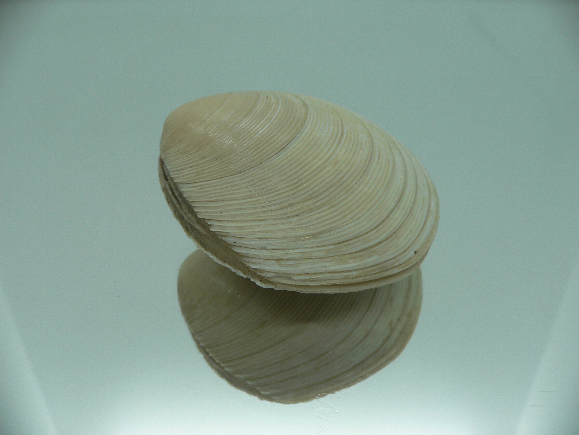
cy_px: 218
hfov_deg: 52.6
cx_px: 290
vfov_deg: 40.7
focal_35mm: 35
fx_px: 585
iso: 80
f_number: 2.8
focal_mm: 4.6
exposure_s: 1/60
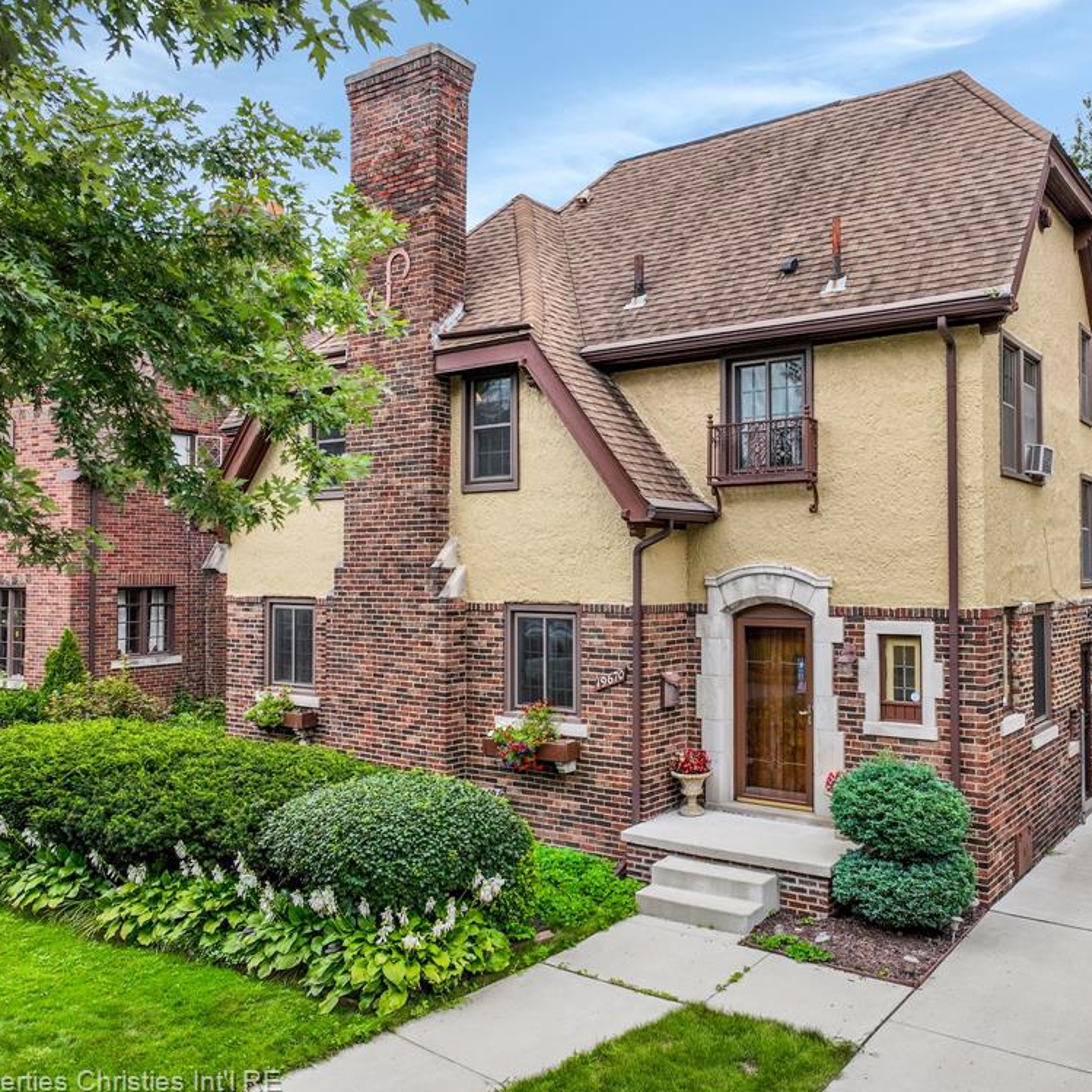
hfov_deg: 55.2
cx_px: 658
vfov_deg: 55.6
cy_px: 543
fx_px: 1035
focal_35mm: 29
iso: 220
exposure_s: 1/50
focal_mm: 12.29
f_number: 2.8
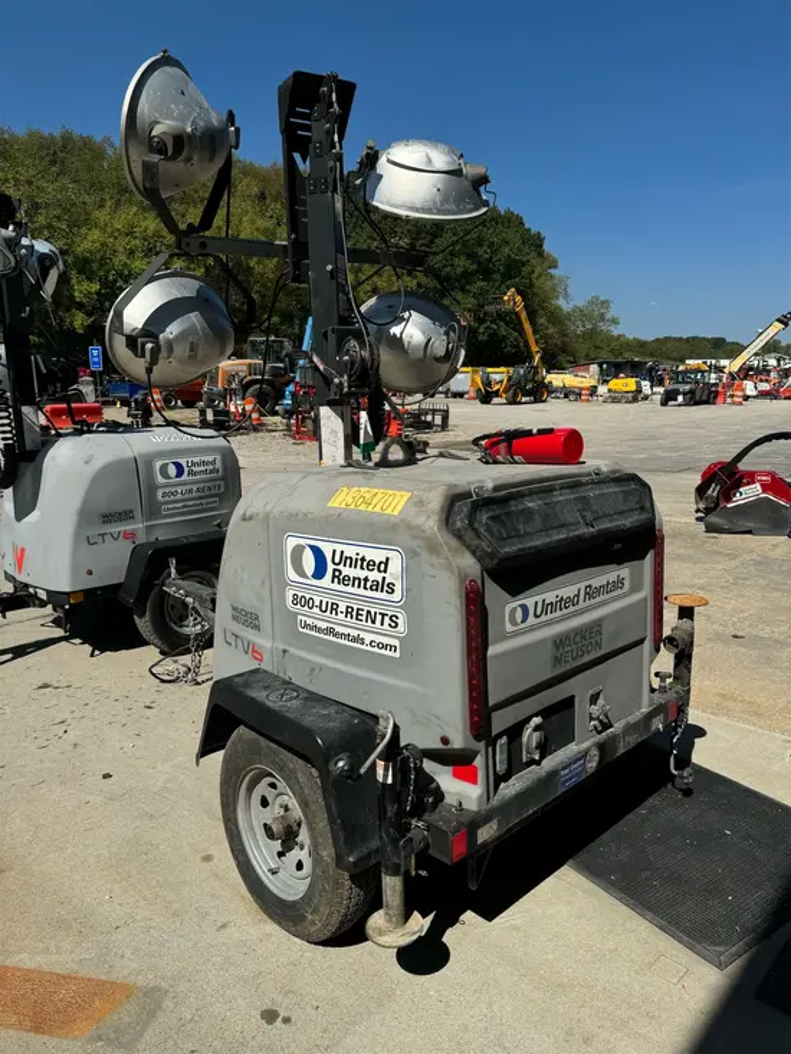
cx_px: 396
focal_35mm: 24
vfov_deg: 71.6
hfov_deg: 56.8
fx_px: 731
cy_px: 527
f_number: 1.78
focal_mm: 6.76
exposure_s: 1/5814
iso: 80
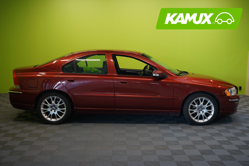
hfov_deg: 49.6
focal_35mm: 39
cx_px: 124
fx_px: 270
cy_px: 83
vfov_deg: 34.2
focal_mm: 39
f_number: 6.3
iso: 1250
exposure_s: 1/30
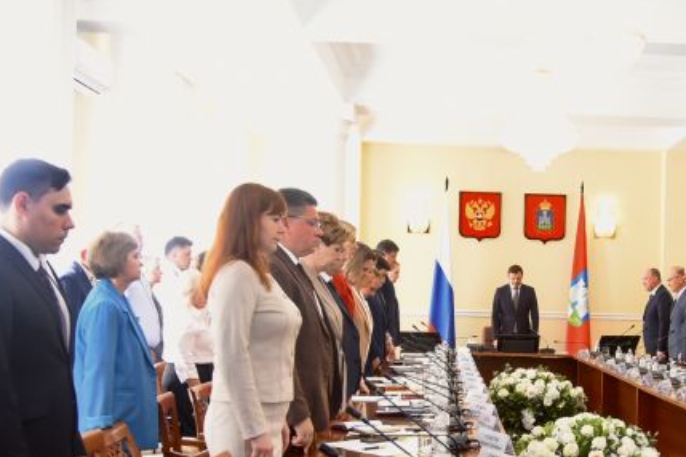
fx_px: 1067
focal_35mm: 56
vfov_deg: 24.0
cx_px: 513
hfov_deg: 34.9
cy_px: 322
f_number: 4.8
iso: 1100
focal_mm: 24
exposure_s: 1/90
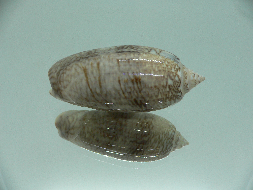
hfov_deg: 52.6
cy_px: 95
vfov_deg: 40.7
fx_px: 256
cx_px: 126
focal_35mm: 35
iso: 100
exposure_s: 1/60
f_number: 2.8
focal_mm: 4.6
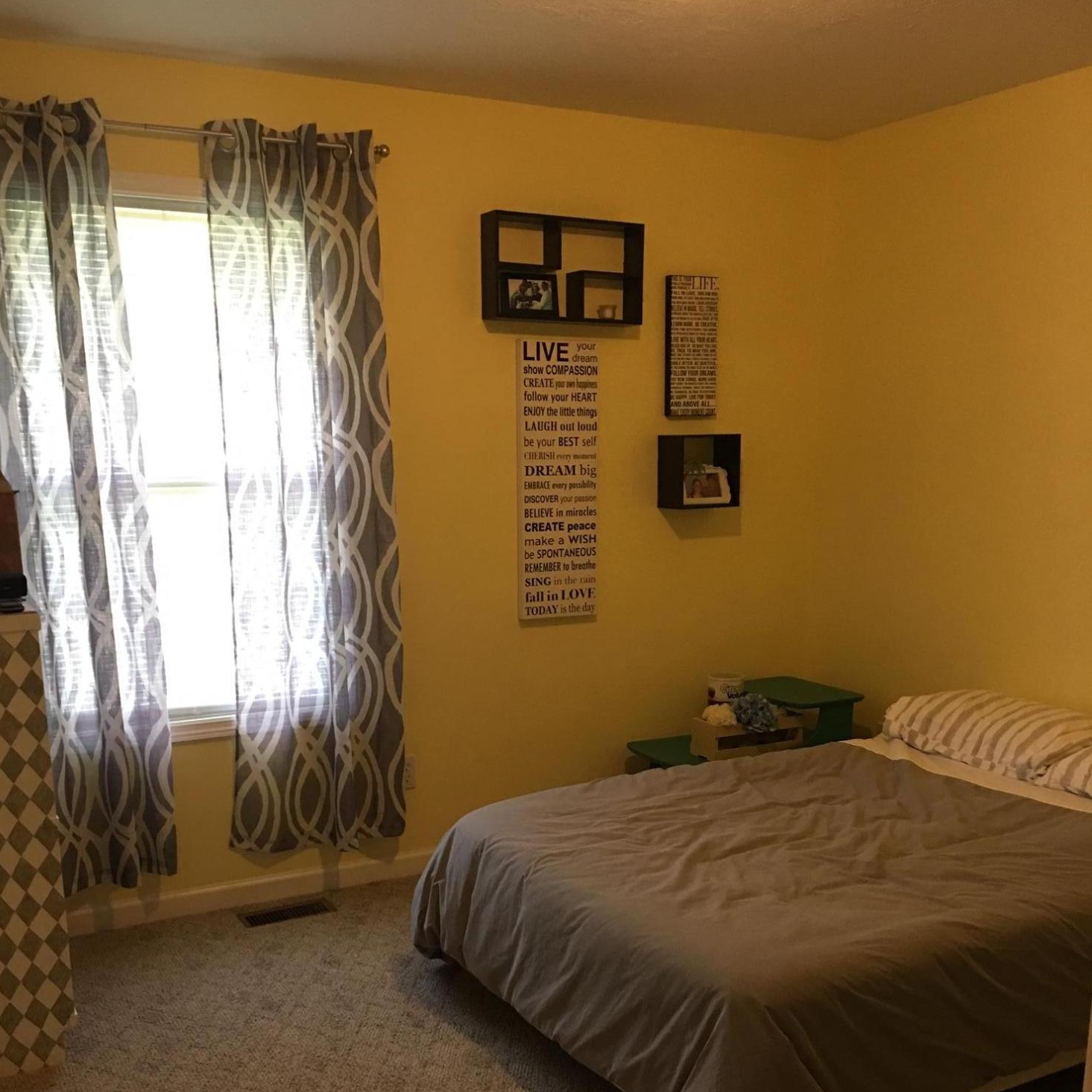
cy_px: 742
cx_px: 534
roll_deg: -0.3
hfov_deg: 47.2
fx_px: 1249
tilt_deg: -12.6
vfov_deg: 46.4
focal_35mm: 35
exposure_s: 1/15
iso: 80
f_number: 2.2
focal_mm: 4.15
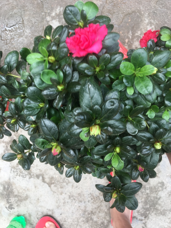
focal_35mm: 29
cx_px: 86
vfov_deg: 61.7
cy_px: 114
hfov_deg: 48.2
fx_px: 191
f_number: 2.2
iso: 25
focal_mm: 4.15
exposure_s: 1/101
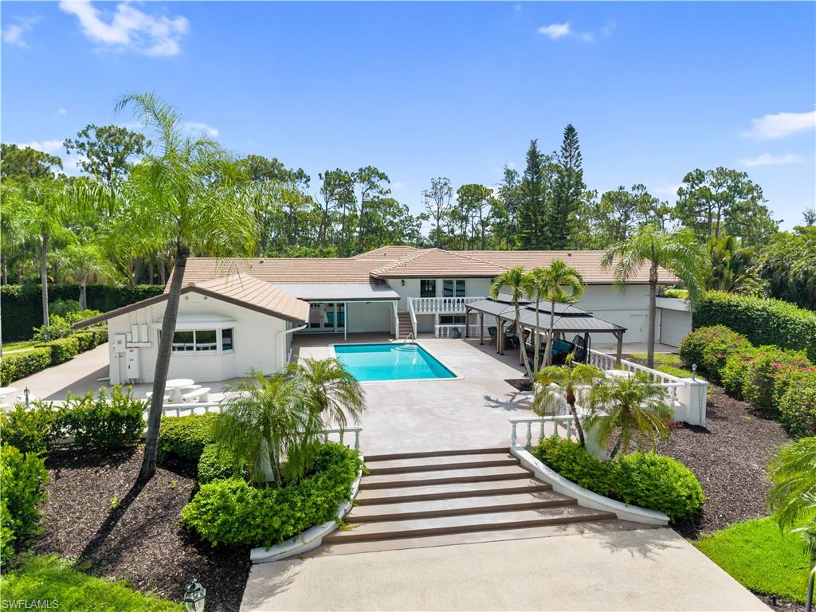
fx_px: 566
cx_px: 408
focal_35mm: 24
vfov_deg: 56.8
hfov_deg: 71.6
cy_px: 306
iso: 100
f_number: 1.8
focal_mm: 8.67
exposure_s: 1/500
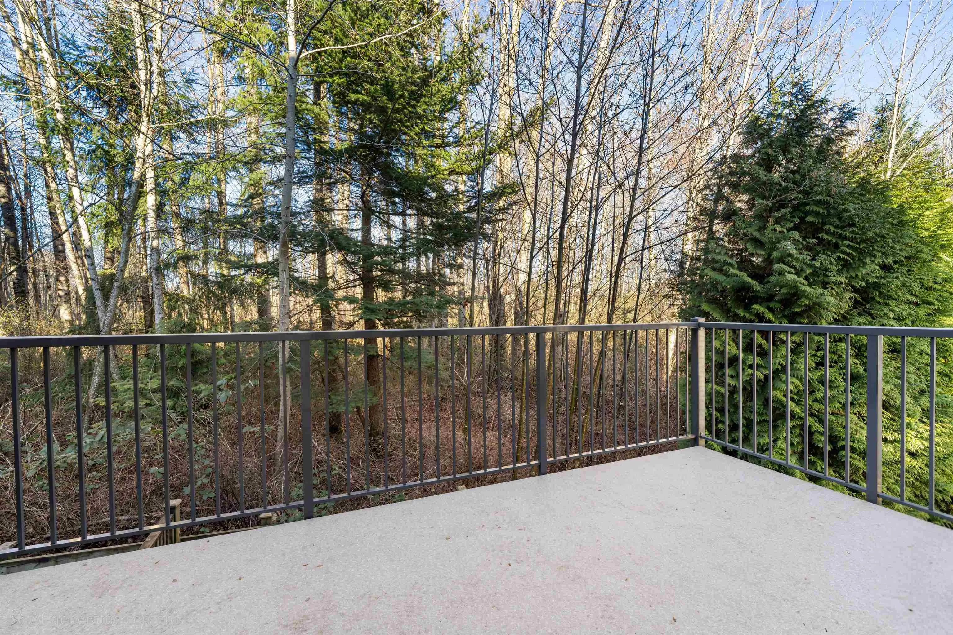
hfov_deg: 104.3
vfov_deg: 81.2
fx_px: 371
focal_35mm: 14
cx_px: 476
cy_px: 318
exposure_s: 1/30
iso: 160
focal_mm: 14
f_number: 8
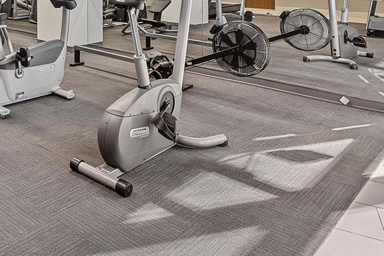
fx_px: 384
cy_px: -1
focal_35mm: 36
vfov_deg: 33.6
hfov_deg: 47.2
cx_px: 31
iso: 640
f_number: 5.6
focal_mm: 16
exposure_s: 1/8
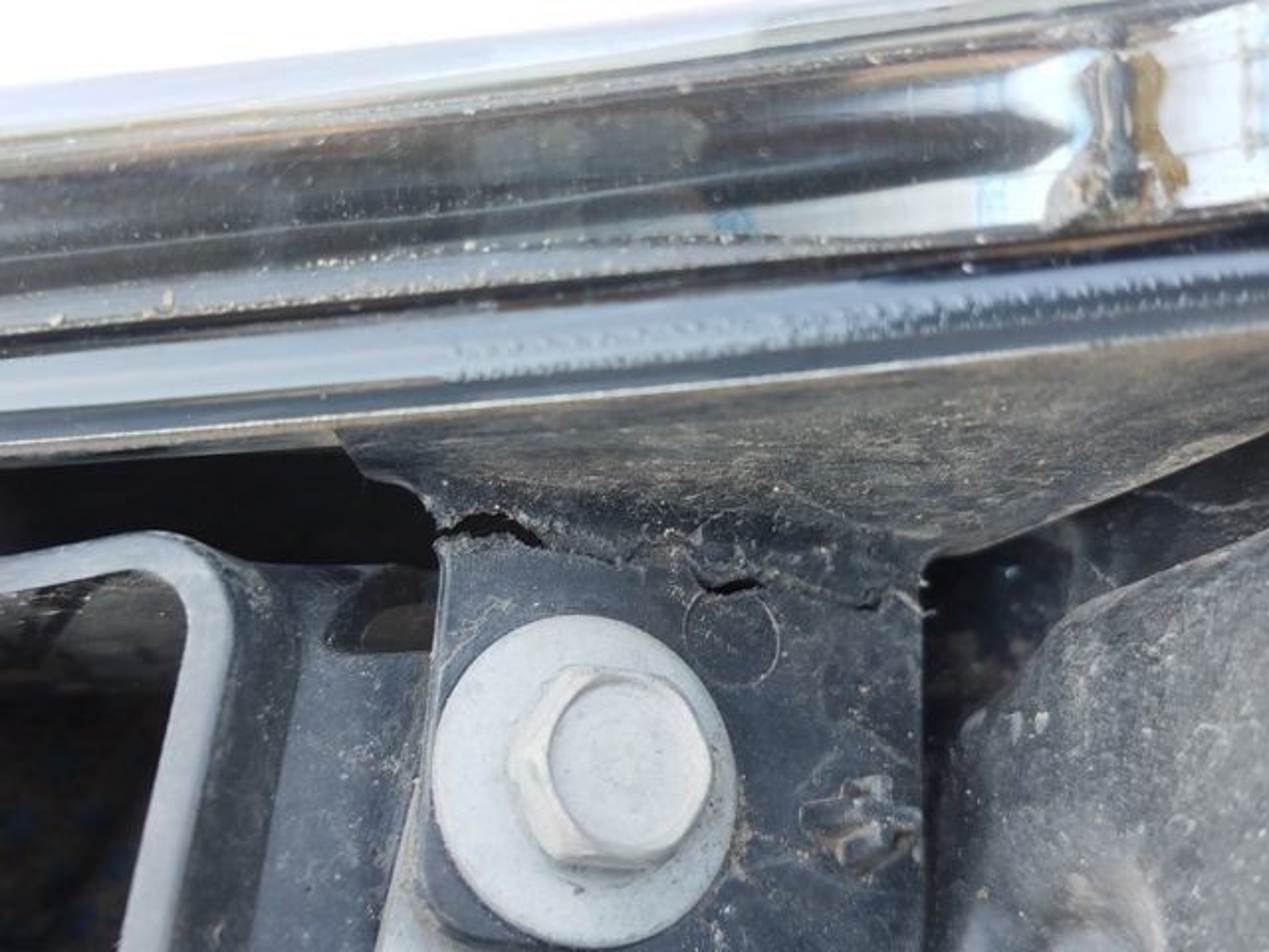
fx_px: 1760
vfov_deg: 30.3
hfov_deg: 39.7
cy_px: 476
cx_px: 634
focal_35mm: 48
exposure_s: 1/50
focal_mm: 5.31
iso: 80
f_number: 1.7
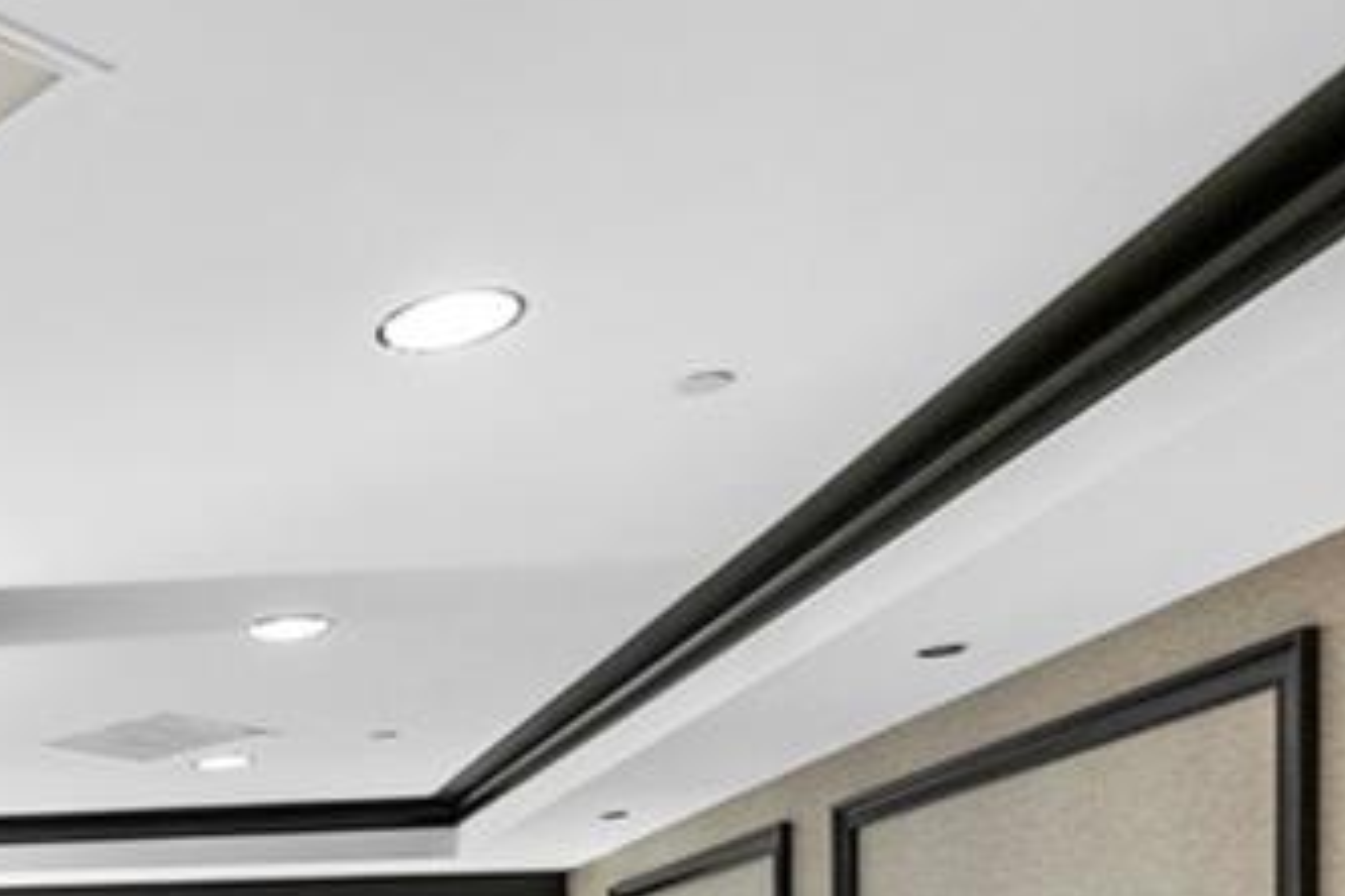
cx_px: -315
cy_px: 1023
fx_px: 1606
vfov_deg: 28.0
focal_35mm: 43
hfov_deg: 34.8
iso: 1000
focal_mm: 14
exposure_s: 1/60
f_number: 3.2
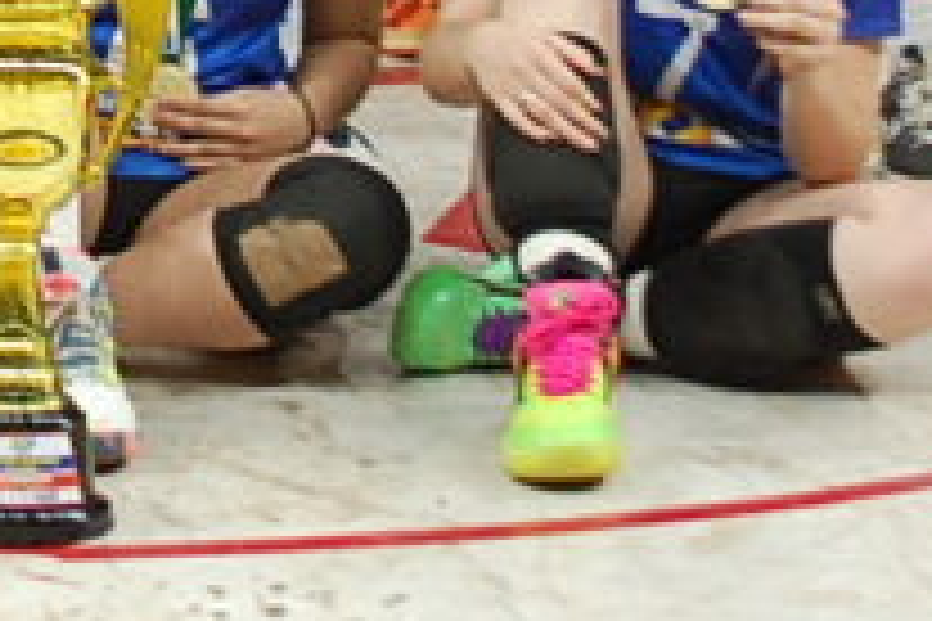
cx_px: -297
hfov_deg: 12.2
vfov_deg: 8.1
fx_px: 4220
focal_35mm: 163
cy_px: -470
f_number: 4
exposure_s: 1/60
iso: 400
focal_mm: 22
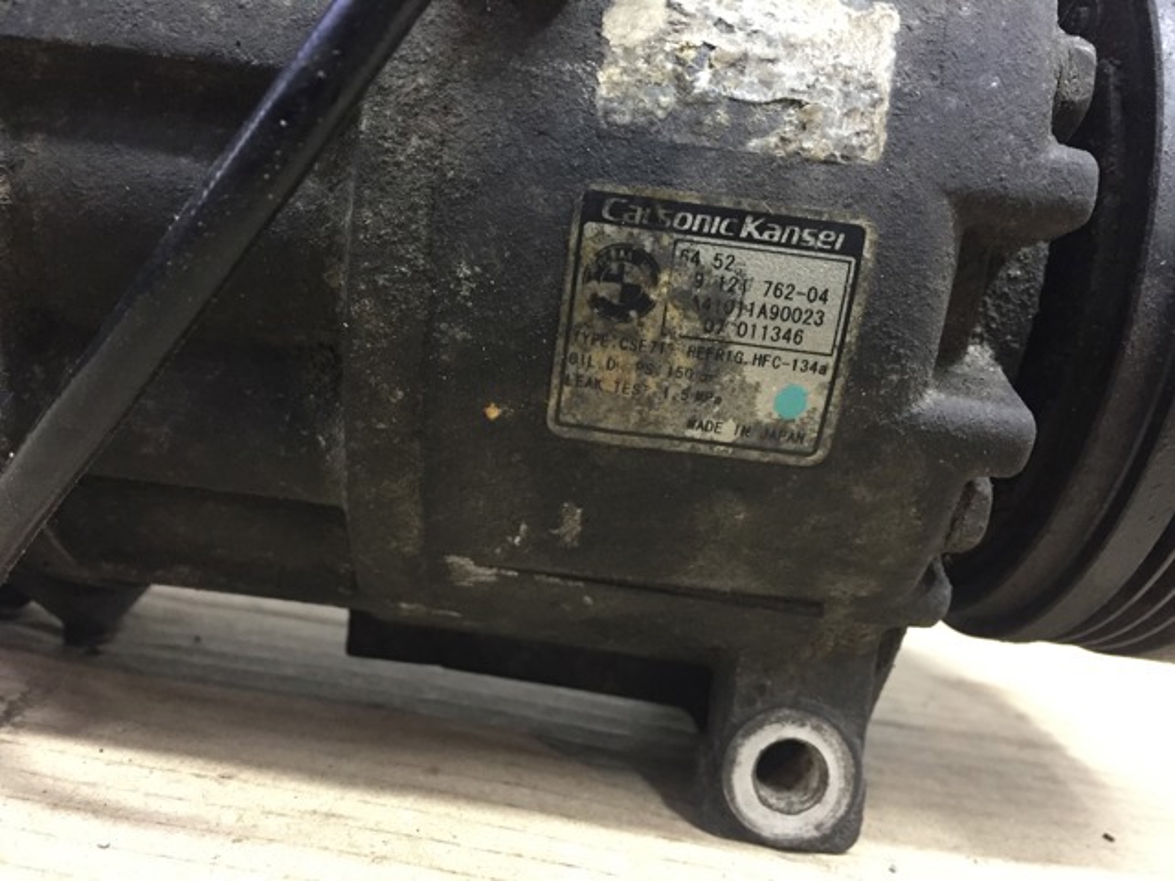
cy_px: 440
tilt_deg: -2.7
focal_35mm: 29
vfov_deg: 48.2
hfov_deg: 61.7
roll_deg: -8.9
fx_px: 984
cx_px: 588
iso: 250
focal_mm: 4.15
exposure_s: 1/33
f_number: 2.2
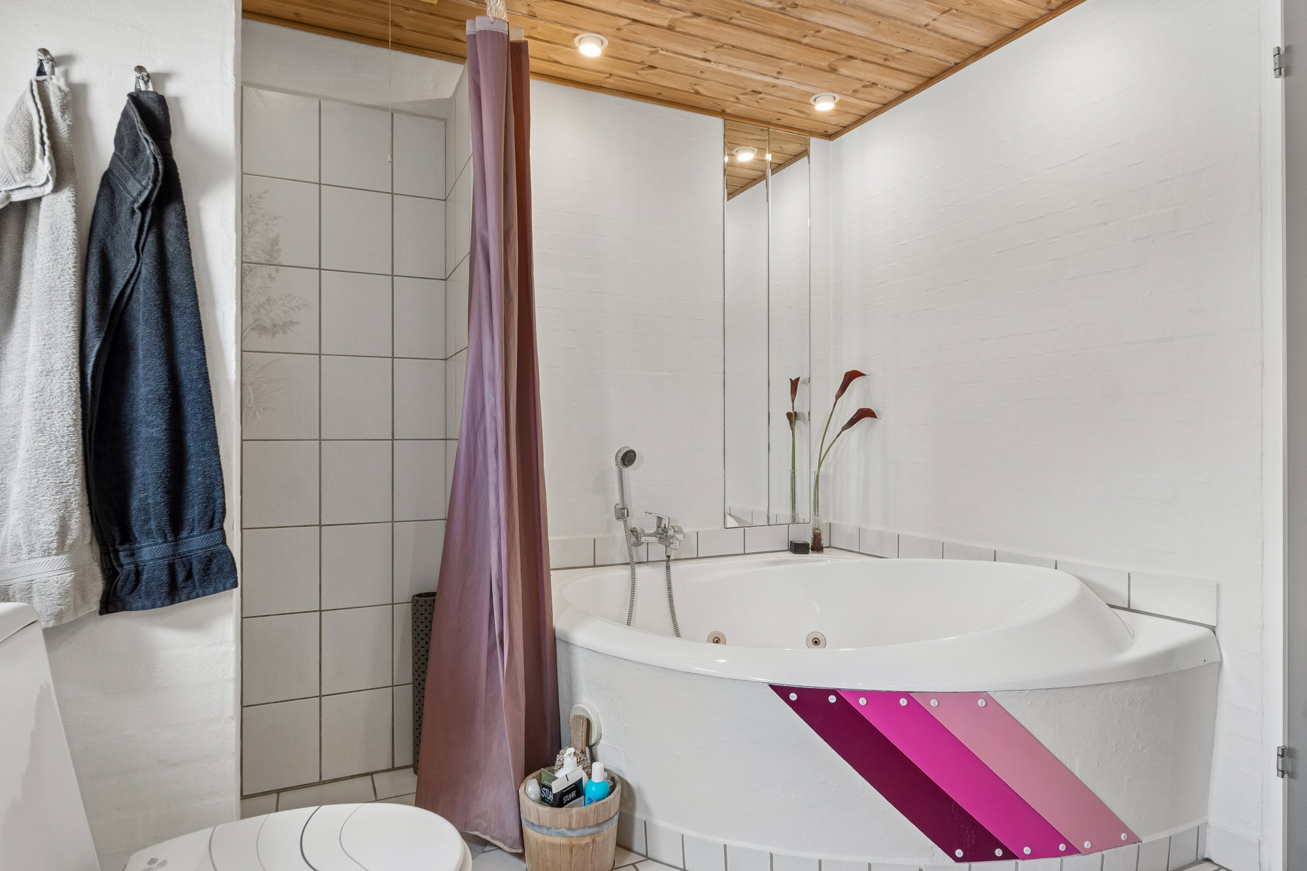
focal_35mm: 21
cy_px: 436
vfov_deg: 59.5
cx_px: 654
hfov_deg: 81.2
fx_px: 762
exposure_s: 1/15
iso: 200
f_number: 8
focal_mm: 14
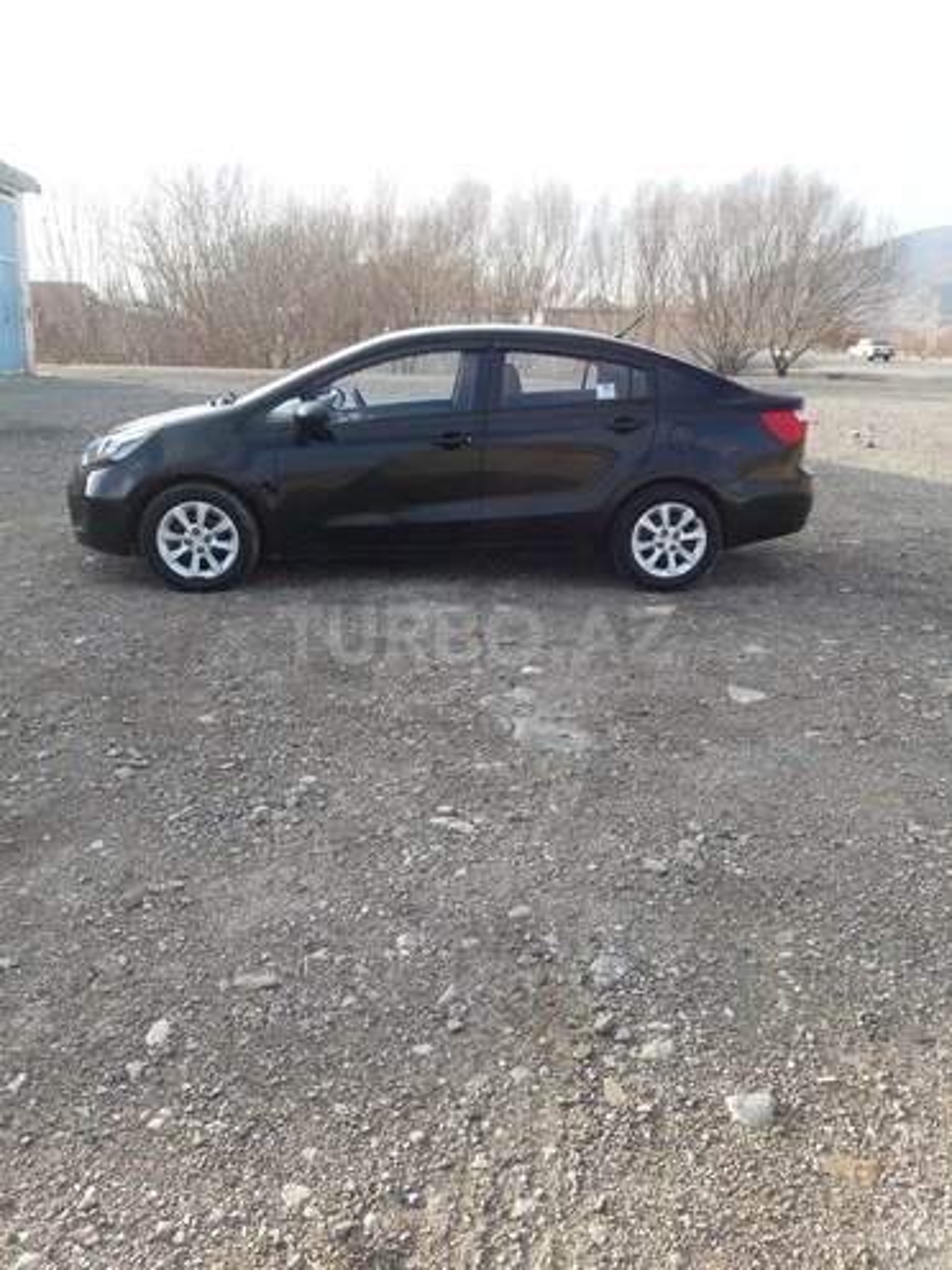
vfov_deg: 63.4
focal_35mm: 28
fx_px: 1027
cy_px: 635
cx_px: 476
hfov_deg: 49.7
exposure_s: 1/456
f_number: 1.9
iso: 40
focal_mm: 3.7
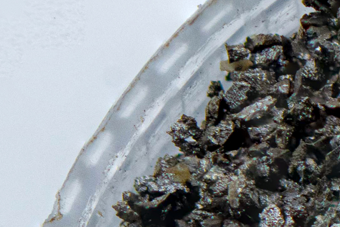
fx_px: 7509
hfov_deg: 2.6
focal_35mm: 795
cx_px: 724
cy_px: 580
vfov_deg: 1.7
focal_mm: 105
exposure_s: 1/100
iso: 640
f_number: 8
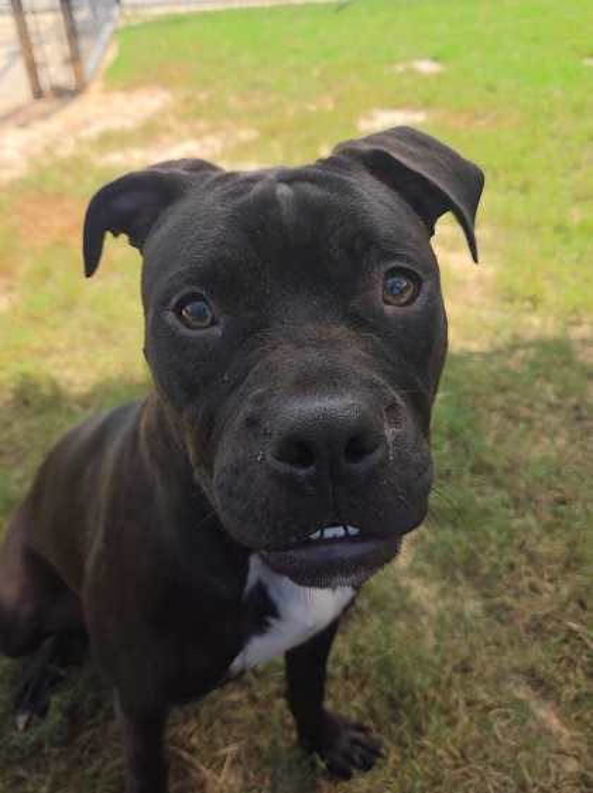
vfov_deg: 74.0
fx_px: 526
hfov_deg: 58.8
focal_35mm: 23
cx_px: 296
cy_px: 396
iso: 80
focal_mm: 5.4
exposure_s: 1/2500
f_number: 1.8
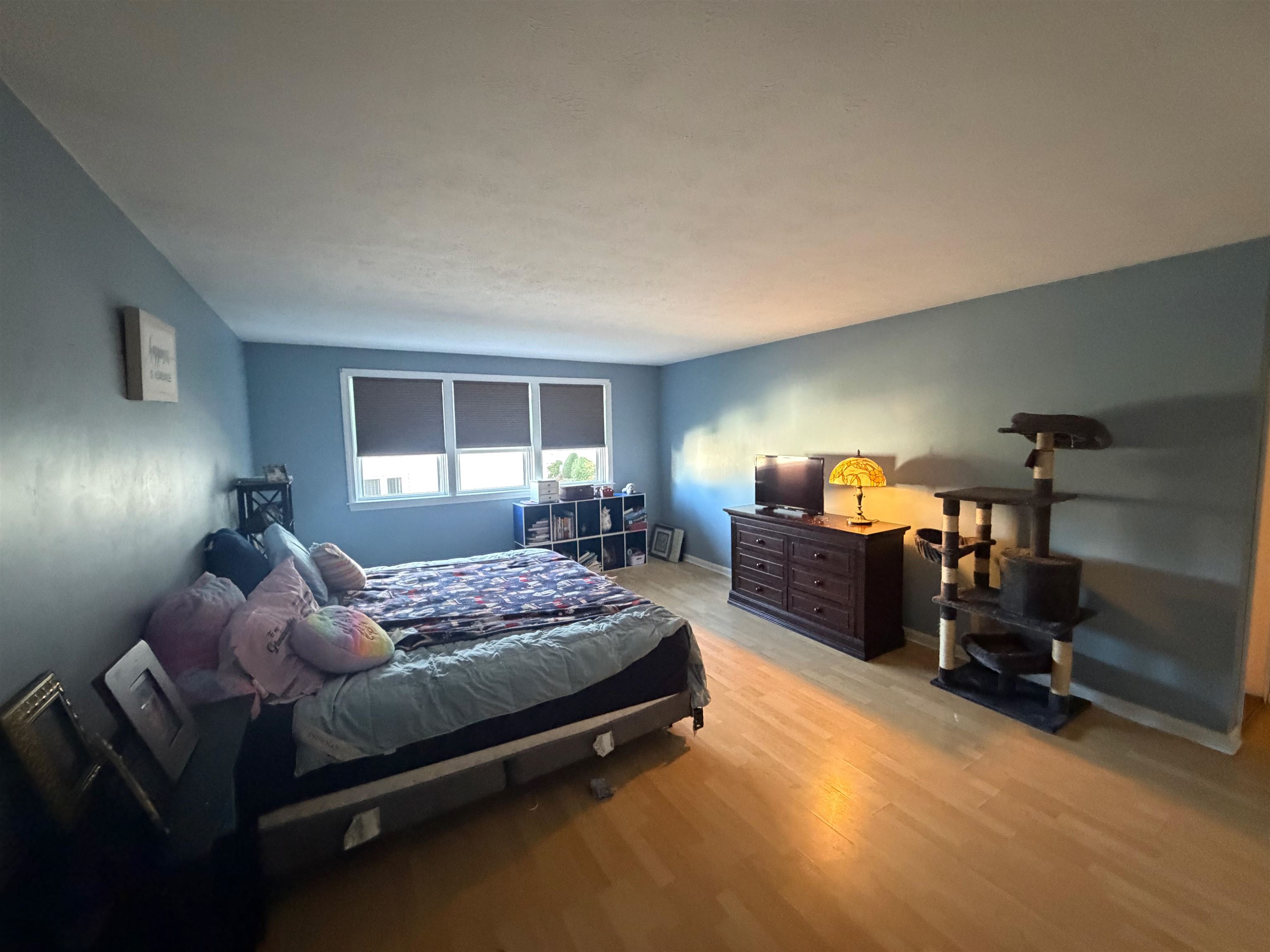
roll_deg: +0.5
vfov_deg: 85.7
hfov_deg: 102.1
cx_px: 635
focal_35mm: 14
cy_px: 476
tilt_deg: -4.9
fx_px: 514
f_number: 2.2
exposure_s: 1/60
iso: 1000
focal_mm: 2.22
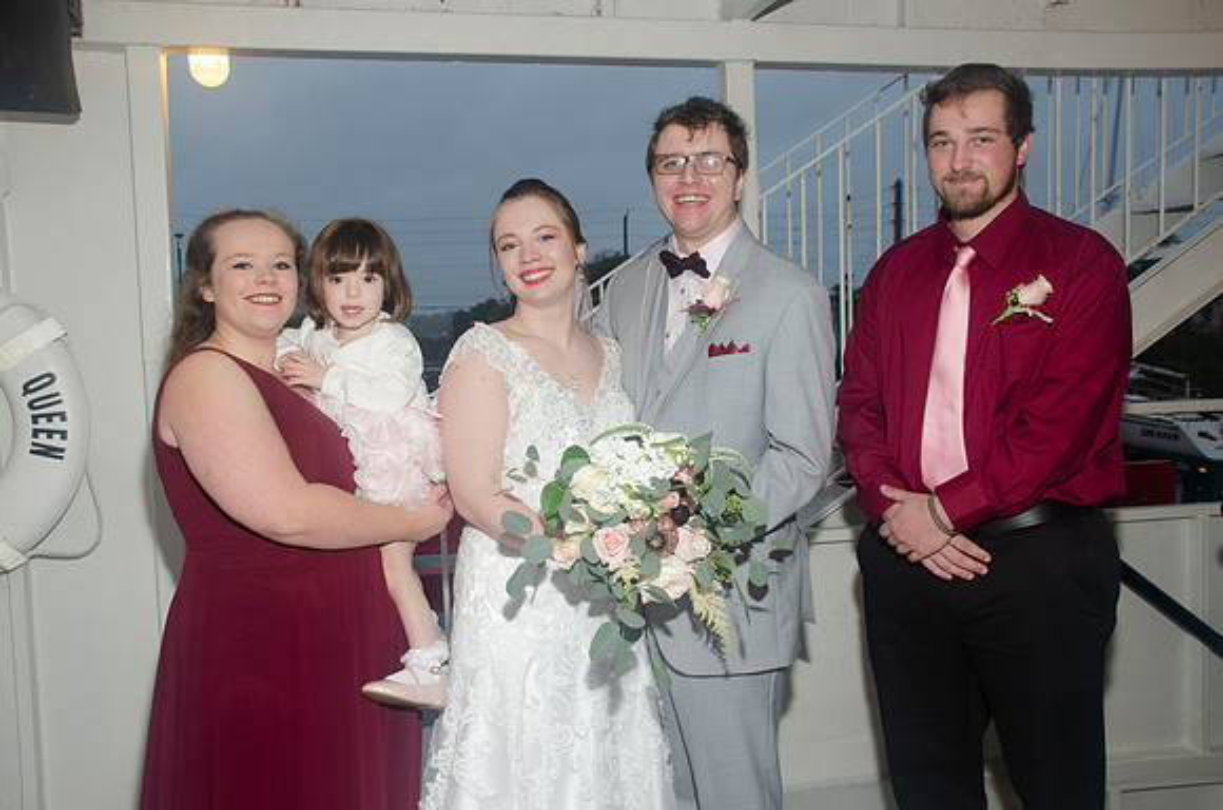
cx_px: 612
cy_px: 405
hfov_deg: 57.3
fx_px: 1119
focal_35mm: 33
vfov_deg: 39.8
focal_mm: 22
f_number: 5.6
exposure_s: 1/60
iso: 400
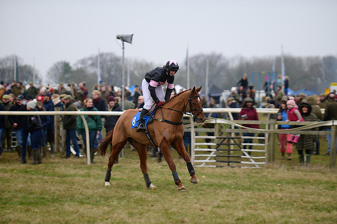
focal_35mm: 160
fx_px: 1497
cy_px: 112
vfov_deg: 8.6
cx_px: 168
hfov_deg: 12.8
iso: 1250
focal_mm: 160
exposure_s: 1/200
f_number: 4
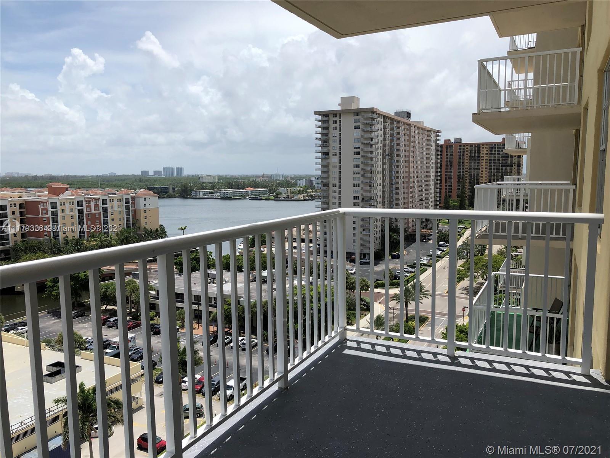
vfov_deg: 49.7
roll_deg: +1.2
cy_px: 229
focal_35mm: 28
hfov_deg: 63.4
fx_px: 493
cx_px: 305
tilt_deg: -6.1
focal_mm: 4
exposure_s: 1/3472
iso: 25
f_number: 1.8
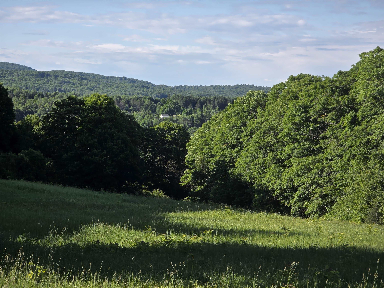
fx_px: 1276
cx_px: 192
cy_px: 144
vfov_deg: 12.9
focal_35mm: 115
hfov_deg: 17.1
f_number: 3.4
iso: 64
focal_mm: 18.6
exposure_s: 1/1058
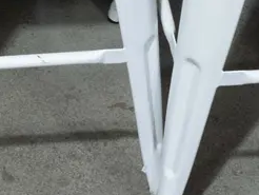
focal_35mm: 133
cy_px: -102
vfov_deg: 10.7
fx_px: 996
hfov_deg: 14.6
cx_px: -2
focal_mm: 16
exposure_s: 1/250
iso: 3200
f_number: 5.6
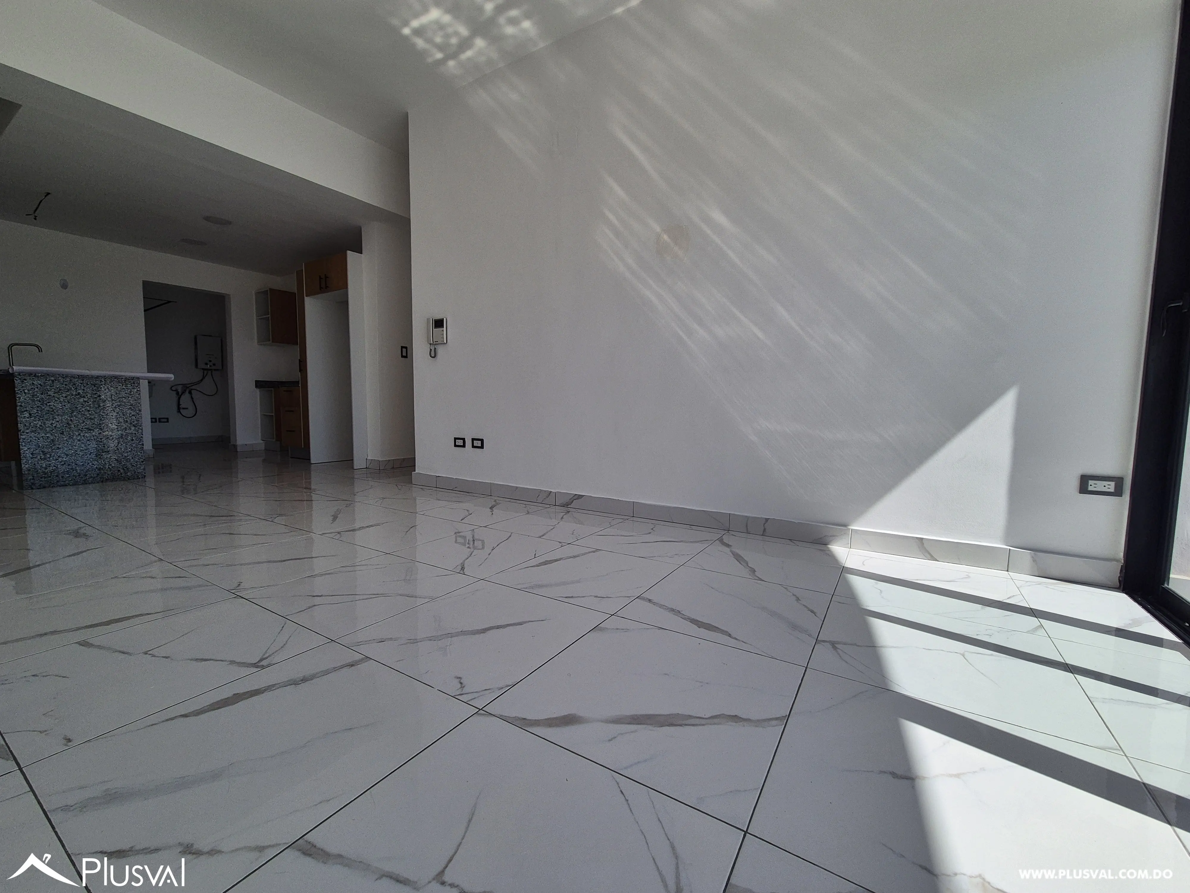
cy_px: 446
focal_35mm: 13
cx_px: 595
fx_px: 447
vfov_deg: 89.9
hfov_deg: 106.2
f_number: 2.2
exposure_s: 1/2600
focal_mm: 2.2
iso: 50
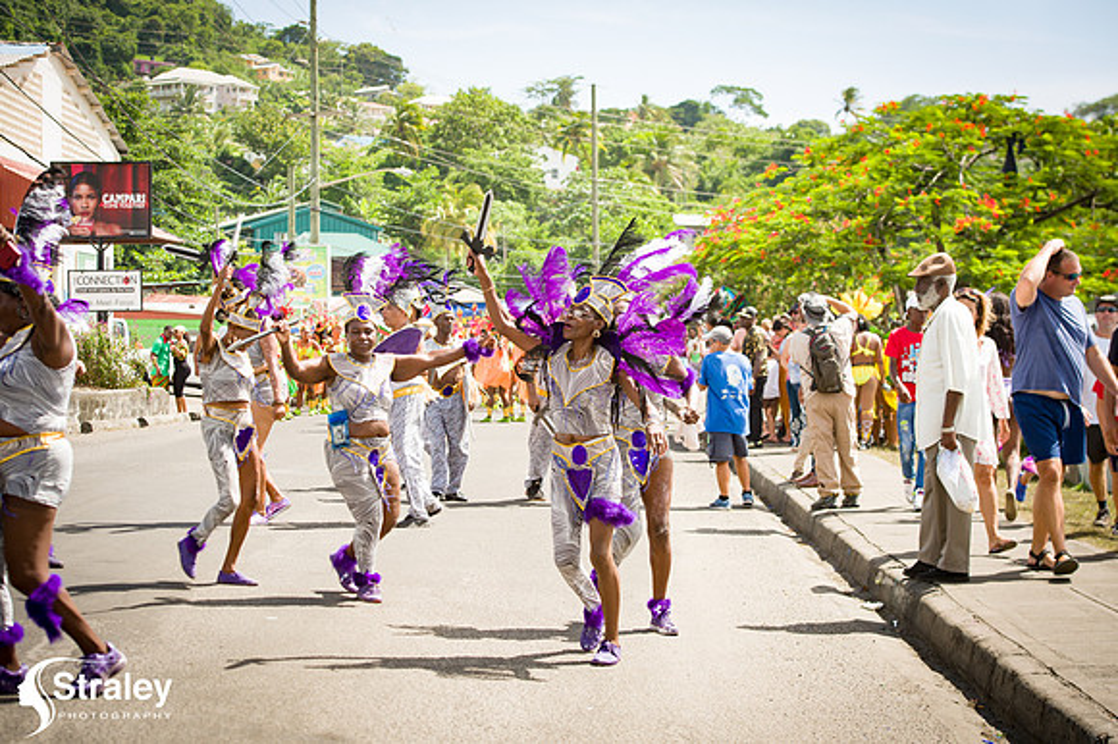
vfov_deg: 19.4
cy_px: 372
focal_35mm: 70
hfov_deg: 28.9
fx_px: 2173
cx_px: 559
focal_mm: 70
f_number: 6.3
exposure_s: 1/160
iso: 100
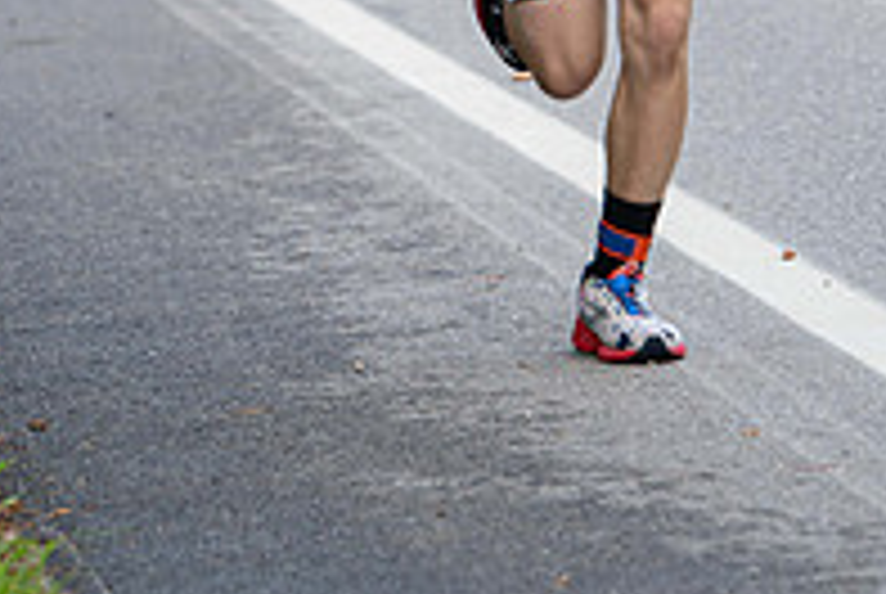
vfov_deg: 3.1
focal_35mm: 441
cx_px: 337
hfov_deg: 4.7
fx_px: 10870
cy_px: -227
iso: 250
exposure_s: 1/400
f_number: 3.5
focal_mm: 150
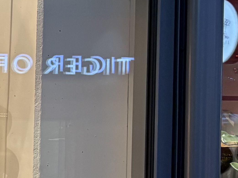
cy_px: 165
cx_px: -383
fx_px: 983
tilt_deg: +1.0
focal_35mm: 143
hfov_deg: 11.0
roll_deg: -0.3
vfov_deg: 10.3
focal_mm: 5.96
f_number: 1.6
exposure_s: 1/100
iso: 160
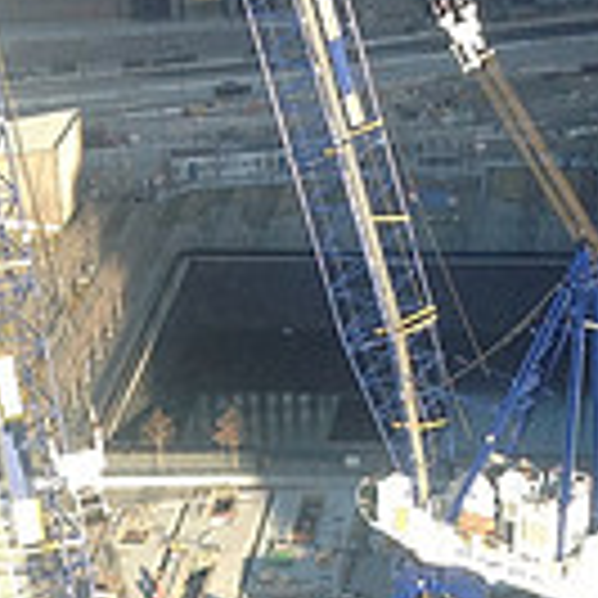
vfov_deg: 12.6
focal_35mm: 135
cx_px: 252
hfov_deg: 12.9
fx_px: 2639
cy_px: 758
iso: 50
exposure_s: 1/139
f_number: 2.4
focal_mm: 4.28
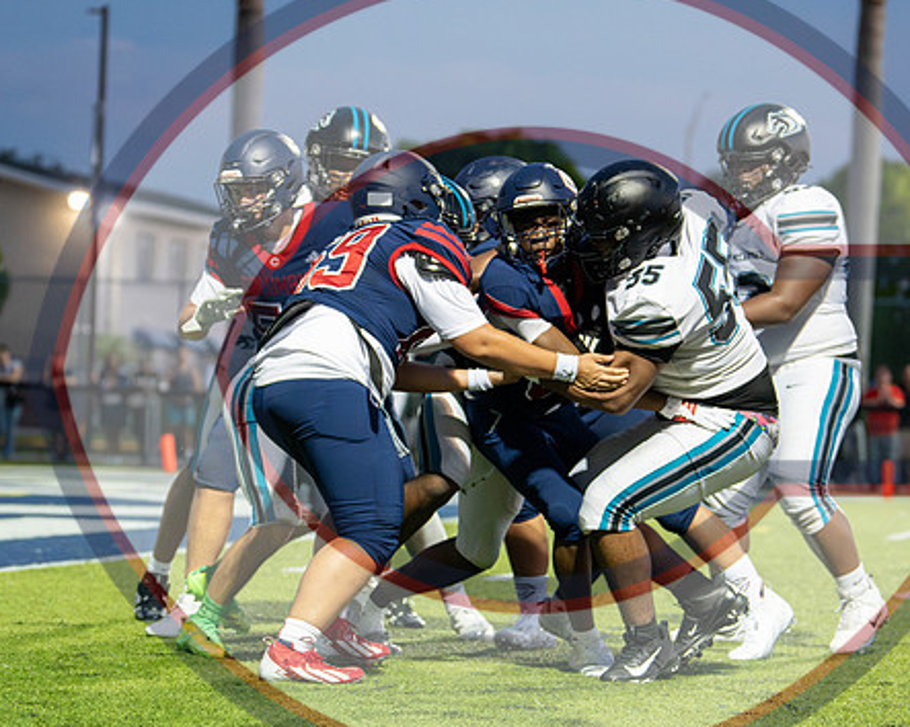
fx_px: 4307
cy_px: 432
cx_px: 368
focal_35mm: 160
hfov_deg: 12.1
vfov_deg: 9.6
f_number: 2.8
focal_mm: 92
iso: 11400
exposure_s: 1/1000
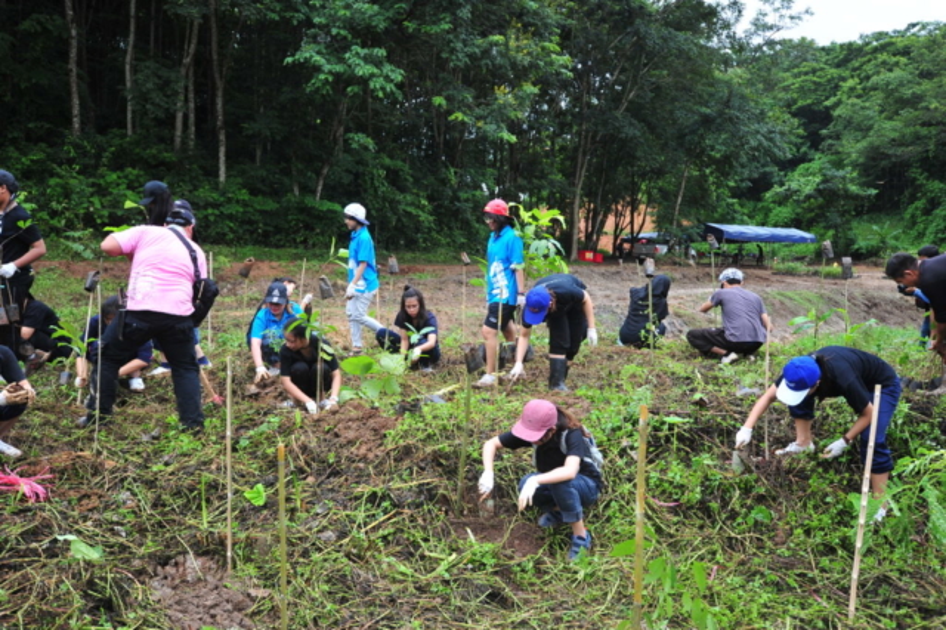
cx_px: 473
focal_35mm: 35
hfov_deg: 54.5
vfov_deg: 37.8
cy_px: 315
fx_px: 919
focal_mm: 35
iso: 400
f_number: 4
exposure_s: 1/500
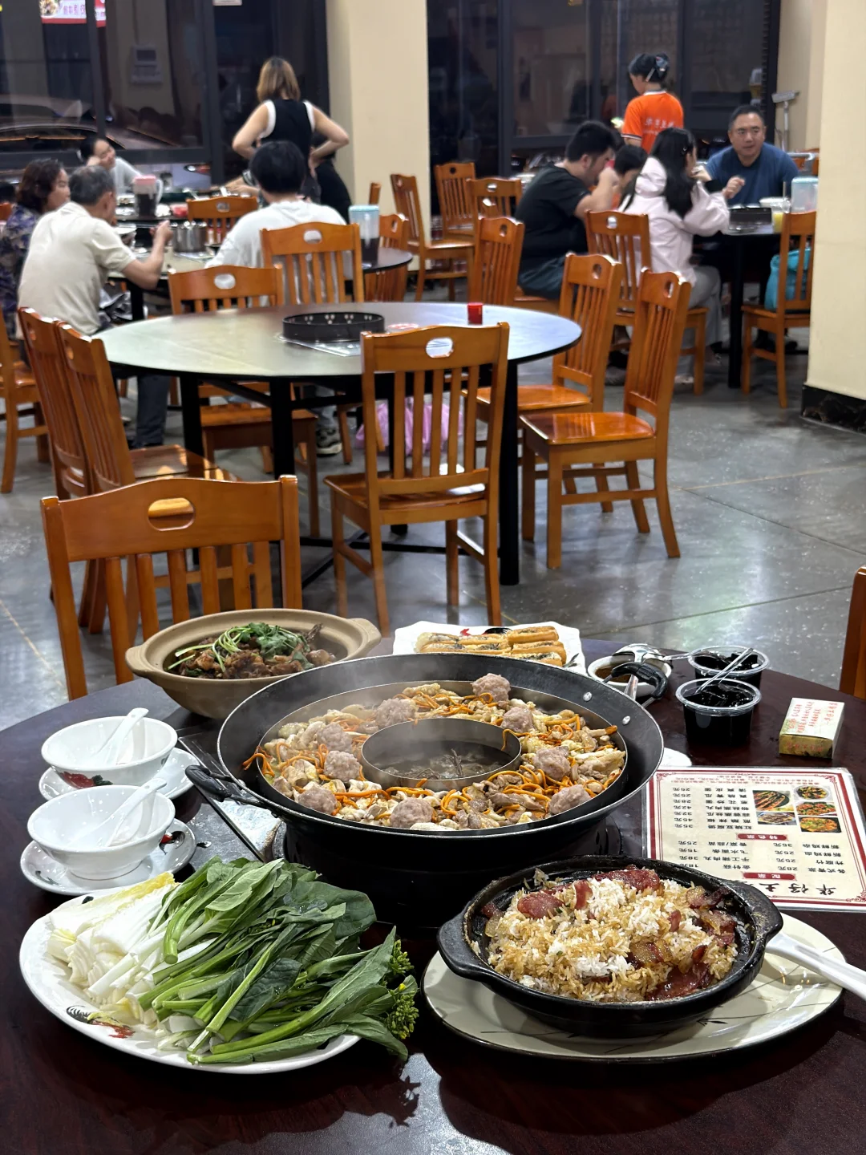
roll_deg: +0.9
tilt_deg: -16.9
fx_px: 1601
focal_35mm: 48
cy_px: 578
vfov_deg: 39.7
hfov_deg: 30.3
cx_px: 433
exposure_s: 1/50
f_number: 1.78
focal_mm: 6.76
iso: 125
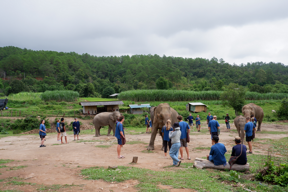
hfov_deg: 63.7
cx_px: 144
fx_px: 232
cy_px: 96
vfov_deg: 45.0
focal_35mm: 29
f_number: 7.1
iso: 400
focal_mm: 19.7
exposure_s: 1/420
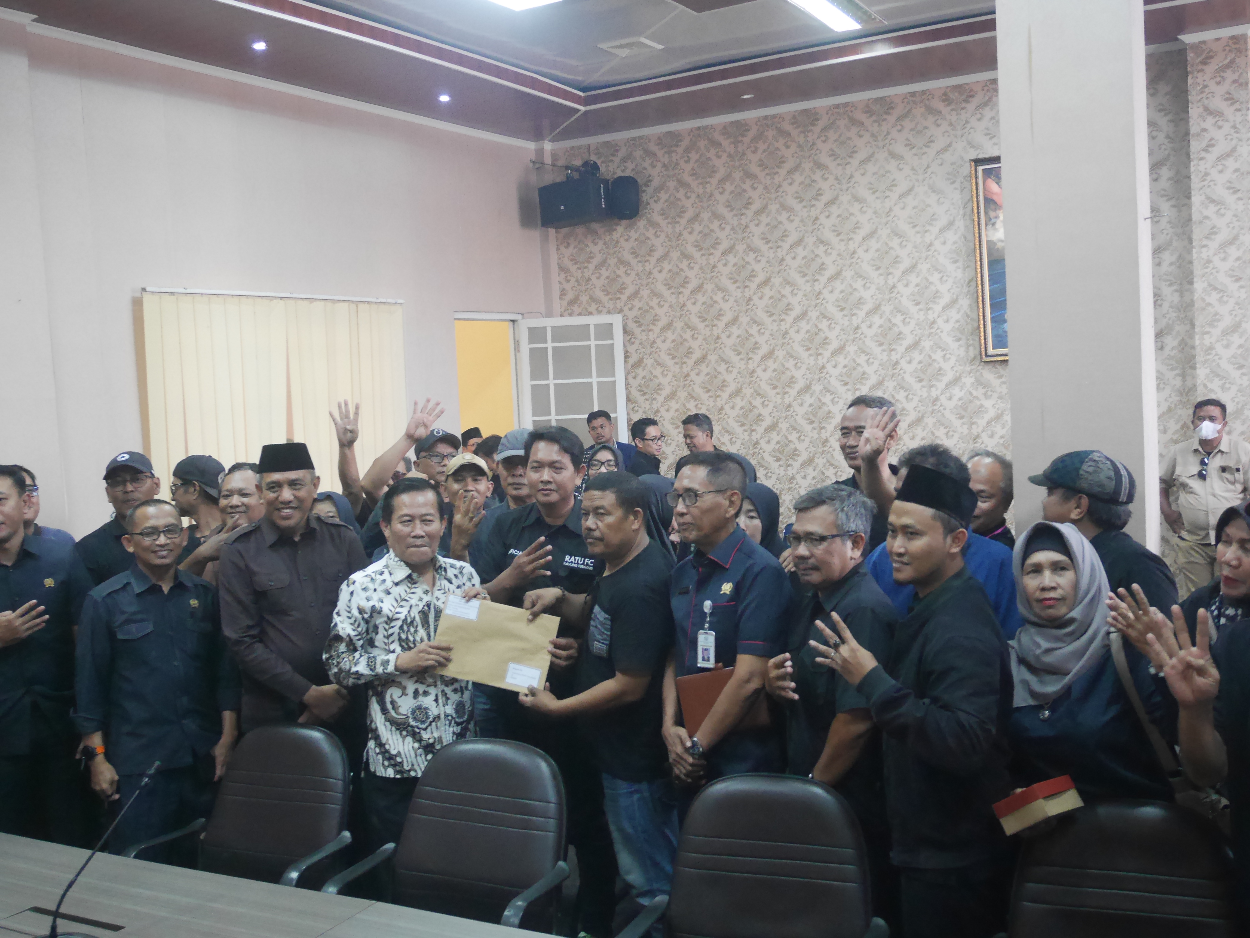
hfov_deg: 51.3
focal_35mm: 36
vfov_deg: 39.7
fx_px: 1301
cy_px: 469
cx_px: 625
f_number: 4.2
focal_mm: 18
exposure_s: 1/60
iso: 3200
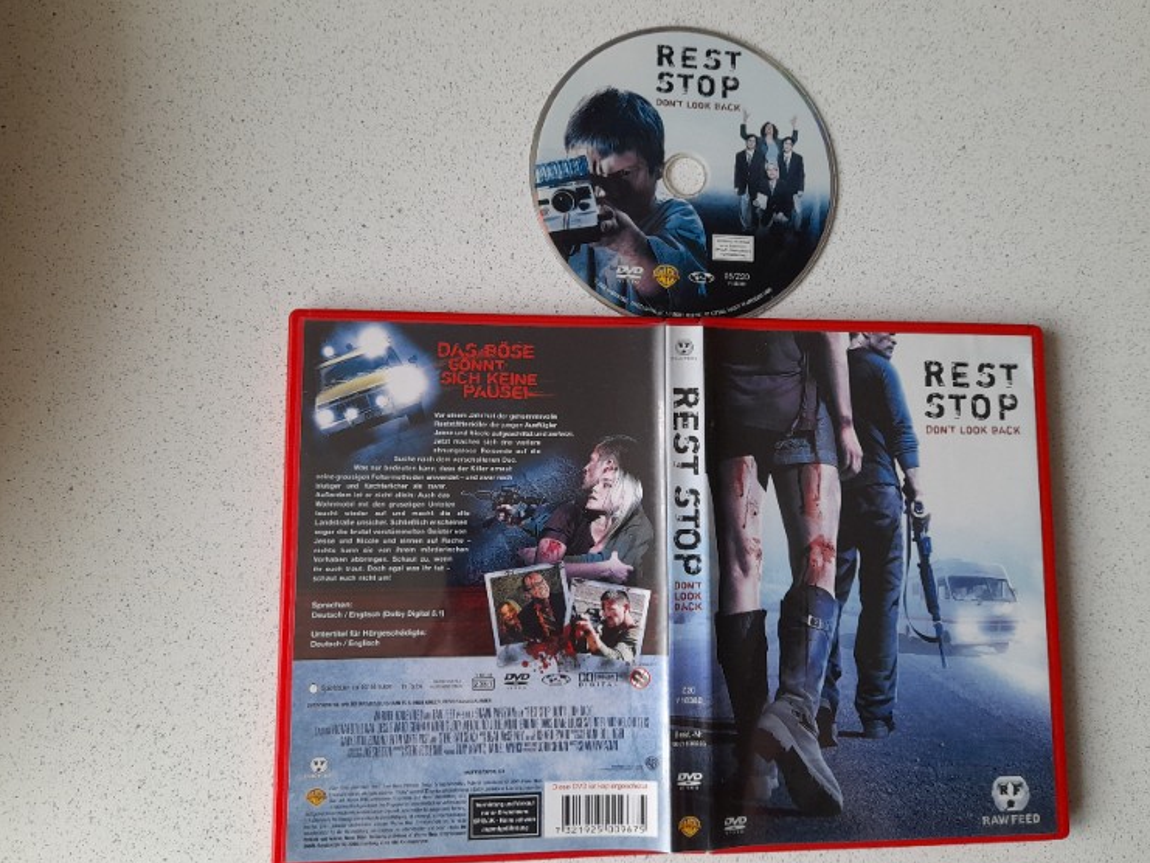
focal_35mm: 27
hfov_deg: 65.3
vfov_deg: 51.4
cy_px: 436
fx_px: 897
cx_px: 593
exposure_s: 1/60
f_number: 2
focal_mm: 4.6
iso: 125
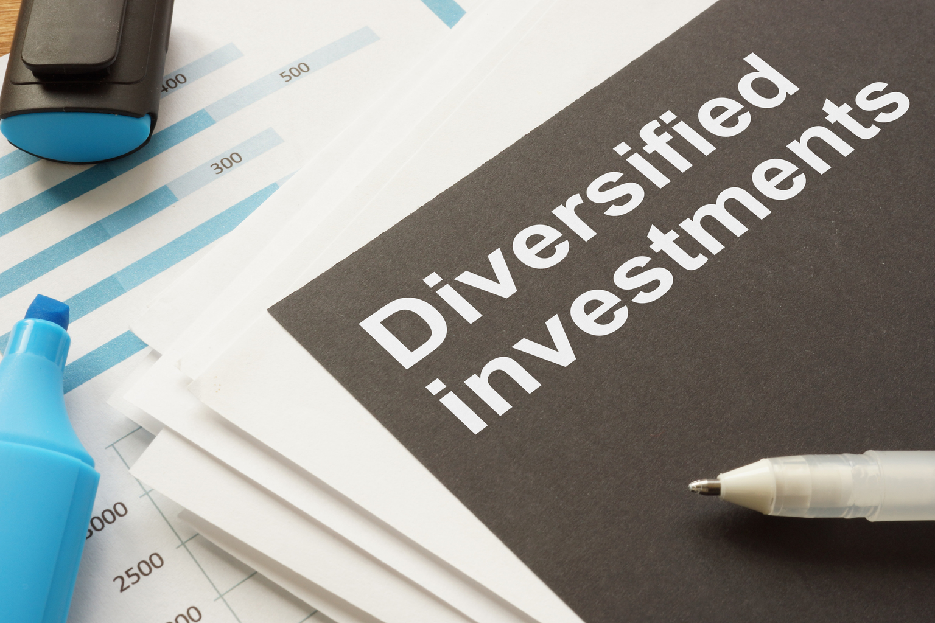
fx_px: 1169
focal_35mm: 45
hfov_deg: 43.6
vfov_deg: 29.9
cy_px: 312
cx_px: 468
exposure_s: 1/3
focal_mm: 30
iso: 200
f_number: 20
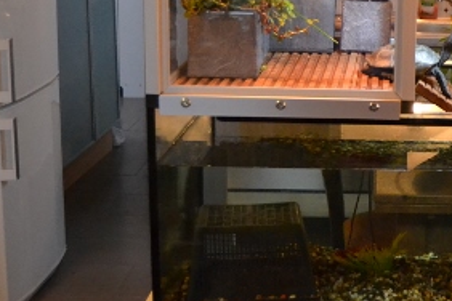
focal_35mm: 75
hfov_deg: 25.1
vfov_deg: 18.0
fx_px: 942
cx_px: 498
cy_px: 60
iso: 3200
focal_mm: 22
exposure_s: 1/160
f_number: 3.5
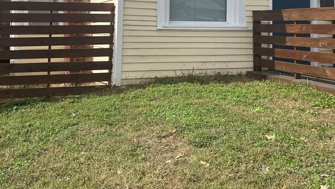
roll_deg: -0.6
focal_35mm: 47
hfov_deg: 43.7
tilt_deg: +2.3
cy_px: 3
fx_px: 418
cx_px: 159
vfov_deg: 24.4
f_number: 1.6
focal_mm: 5.1
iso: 32
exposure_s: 1/4049
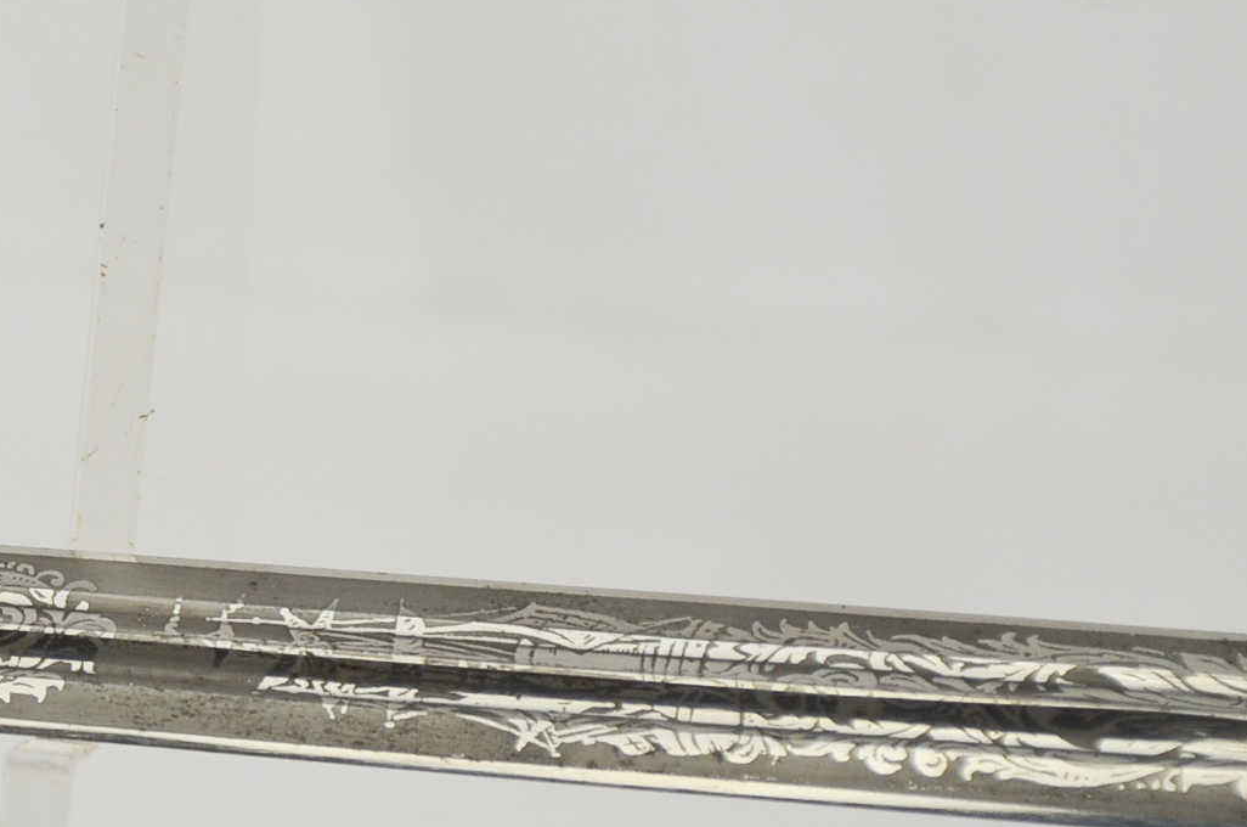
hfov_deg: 6.7
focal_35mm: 306
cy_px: 646
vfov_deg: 4.5
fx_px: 10587
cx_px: -184
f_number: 5.6
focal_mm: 85
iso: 400
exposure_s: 1/320
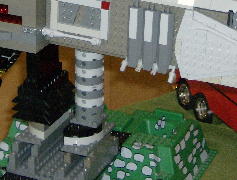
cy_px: -2
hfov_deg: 14.5
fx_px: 929
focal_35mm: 135
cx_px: 97
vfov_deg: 11.0
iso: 200
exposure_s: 1/82.2
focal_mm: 9.3
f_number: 3.4
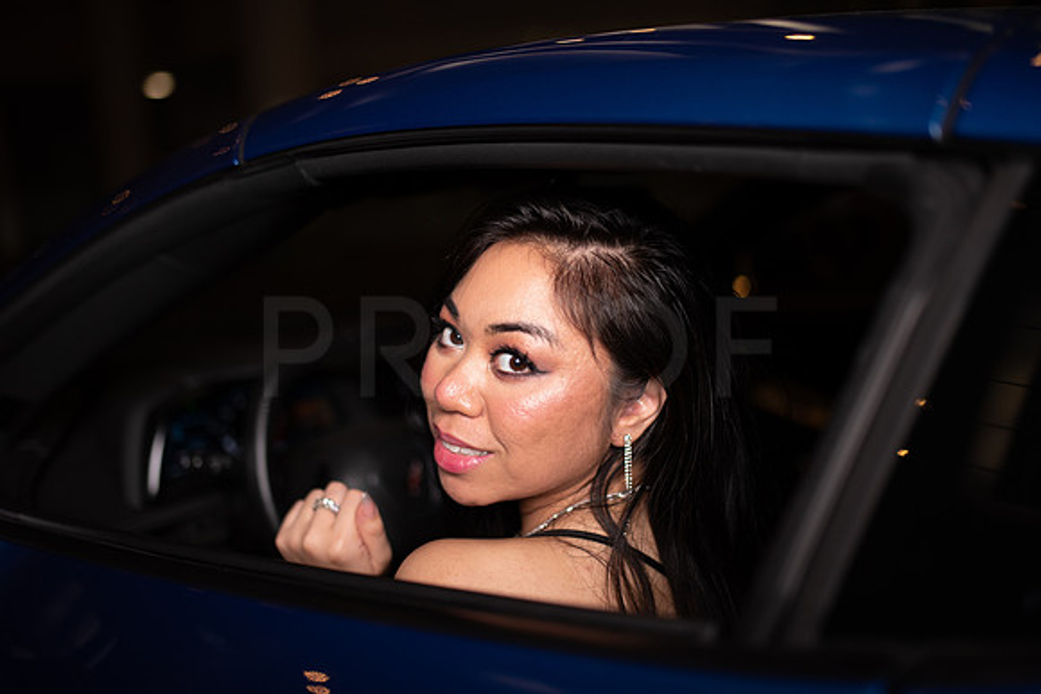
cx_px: 520
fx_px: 1012
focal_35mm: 35
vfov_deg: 37.9
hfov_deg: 54.4
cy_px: 347
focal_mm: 35
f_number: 1.4
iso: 500
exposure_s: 1/640
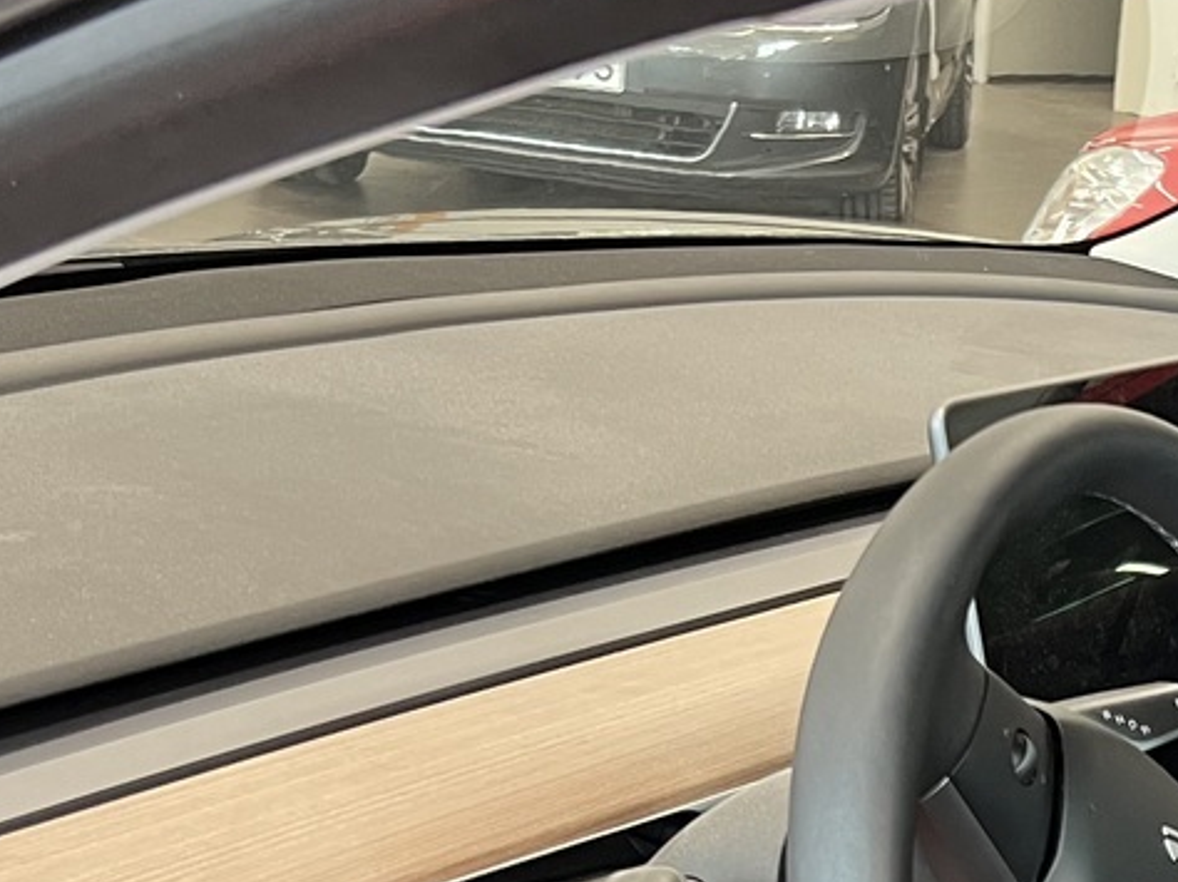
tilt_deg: -25.9
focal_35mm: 79
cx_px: 1312
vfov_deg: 17.5
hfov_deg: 23.2
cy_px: 1145
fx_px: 2687
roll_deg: -8.3
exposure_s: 1/51
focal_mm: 5.7
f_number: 1.5
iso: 200
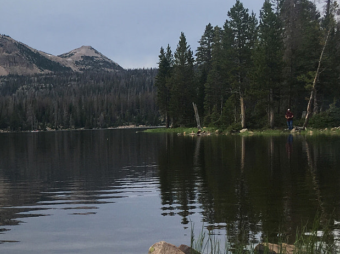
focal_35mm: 75
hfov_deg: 23.9
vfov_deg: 19.5
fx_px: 737
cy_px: 177
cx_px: -59
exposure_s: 1/810
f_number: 2.2
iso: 25
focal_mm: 4.15
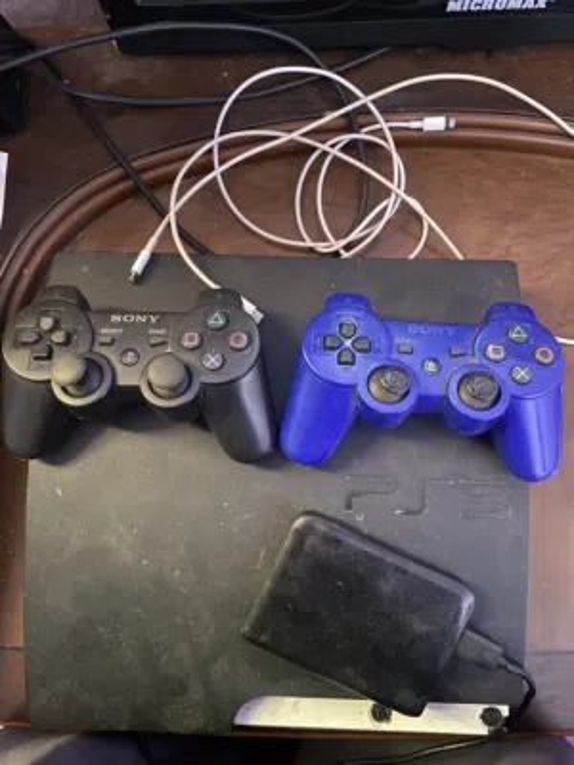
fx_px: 575
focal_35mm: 26
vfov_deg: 67.3
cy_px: 382
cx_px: 287
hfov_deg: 53.1
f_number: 1.8
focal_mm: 4.25
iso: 500
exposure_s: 1/8
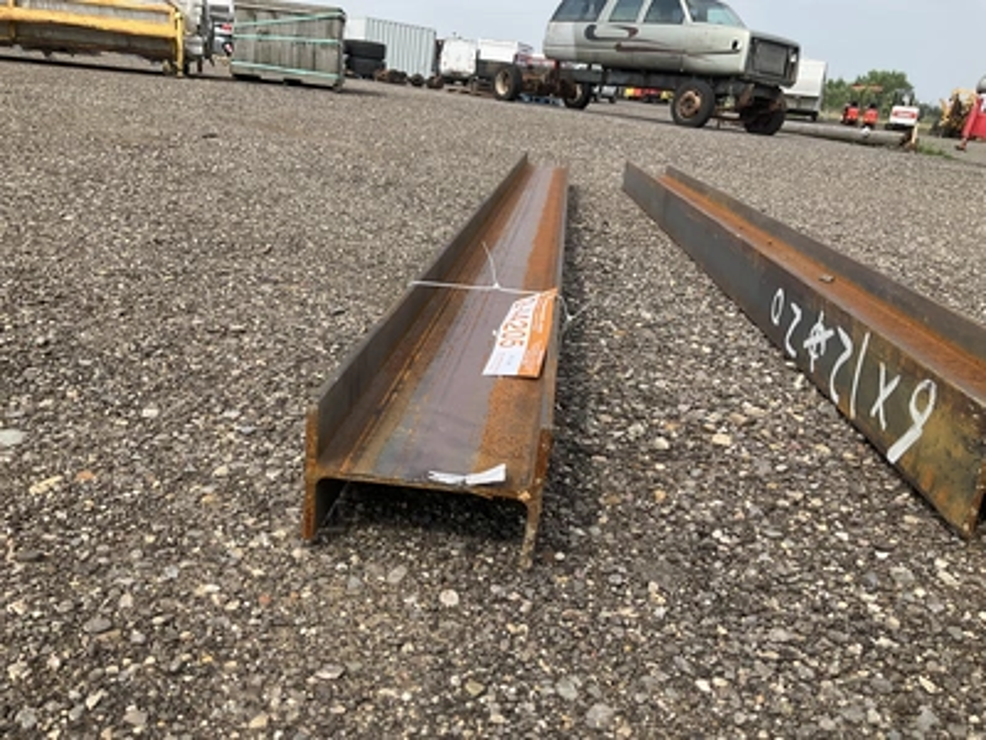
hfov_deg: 61.7
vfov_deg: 48.2
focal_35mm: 29
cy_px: 370
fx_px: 826
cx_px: 493
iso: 25
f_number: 1.8
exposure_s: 1/1035
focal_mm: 3
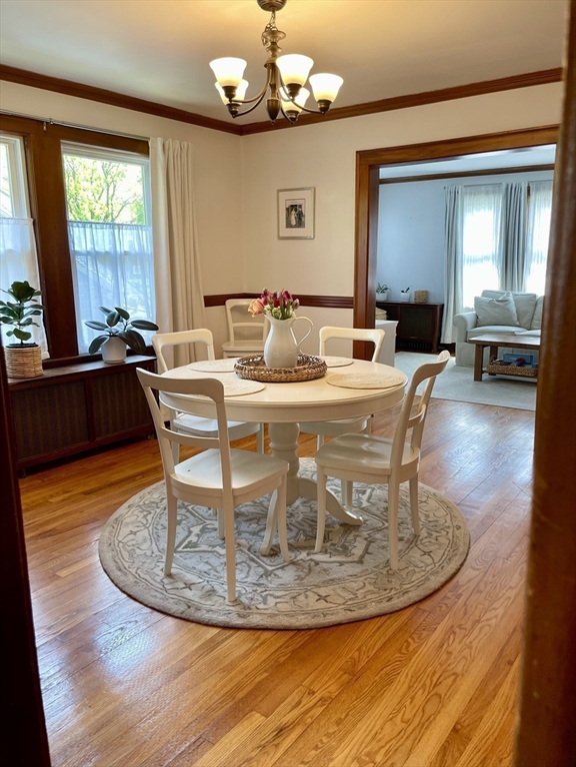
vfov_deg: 67.3
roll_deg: +1.0
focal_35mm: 26
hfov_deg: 53.1
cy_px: 384
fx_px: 577
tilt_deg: -10.3
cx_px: 288
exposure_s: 1/120
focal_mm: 4.2
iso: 125
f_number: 1.6
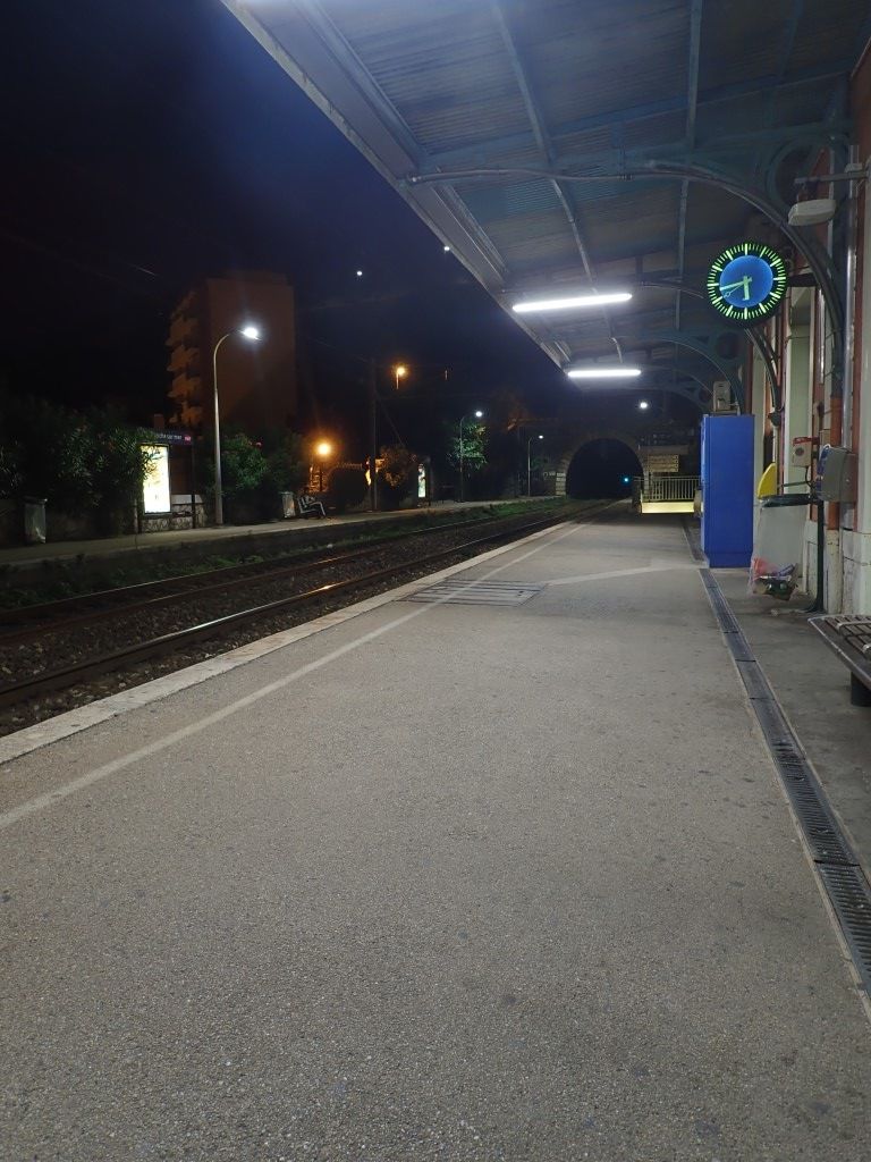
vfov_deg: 69.4
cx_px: 436
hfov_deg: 54.9
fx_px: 839
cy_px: 581
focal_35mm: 25
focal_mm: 4.5
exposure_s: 1/4
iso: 100
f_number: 2.8
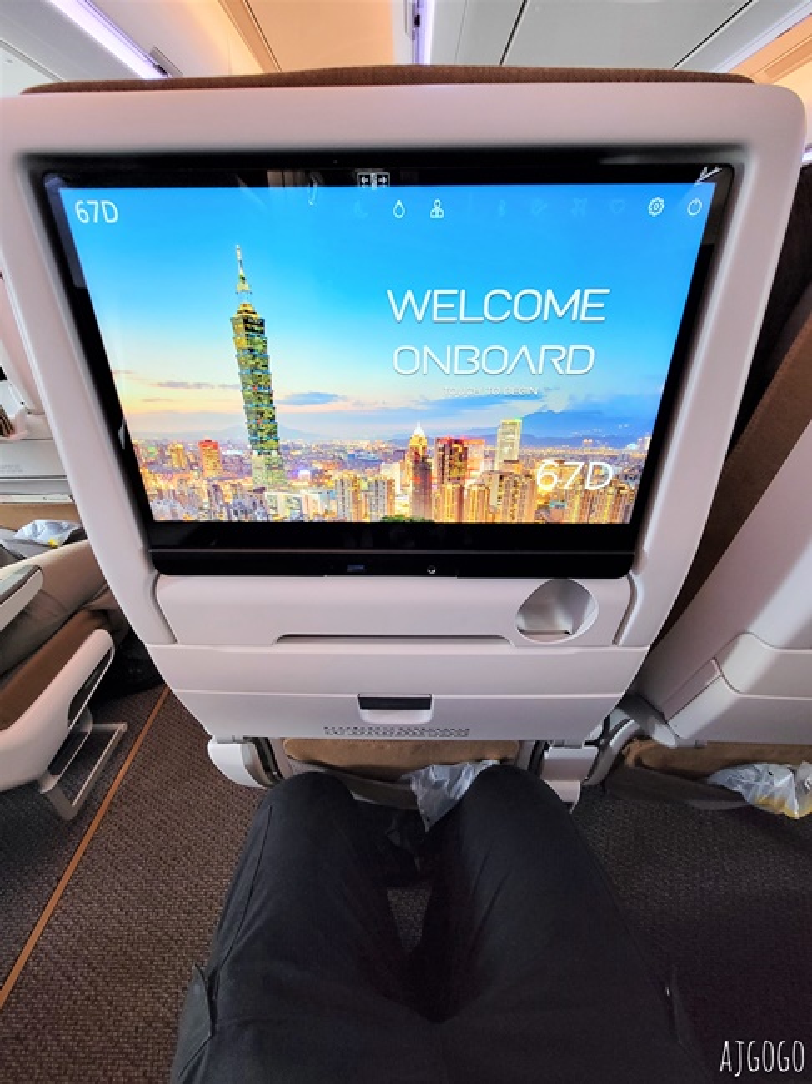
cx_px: 406
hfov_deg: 89.9
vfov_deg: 106.2
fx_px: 407
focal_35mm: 13
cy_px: 542
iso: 320
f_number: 2.2
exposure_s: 1/30
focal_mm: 2.2
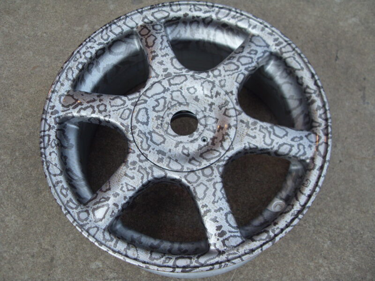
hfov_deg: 52.6
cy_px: 140
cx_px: 188
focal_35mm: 35
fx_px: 379
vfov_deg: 40.7
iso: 80
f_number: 7
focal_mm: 6.3
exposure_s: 1/90
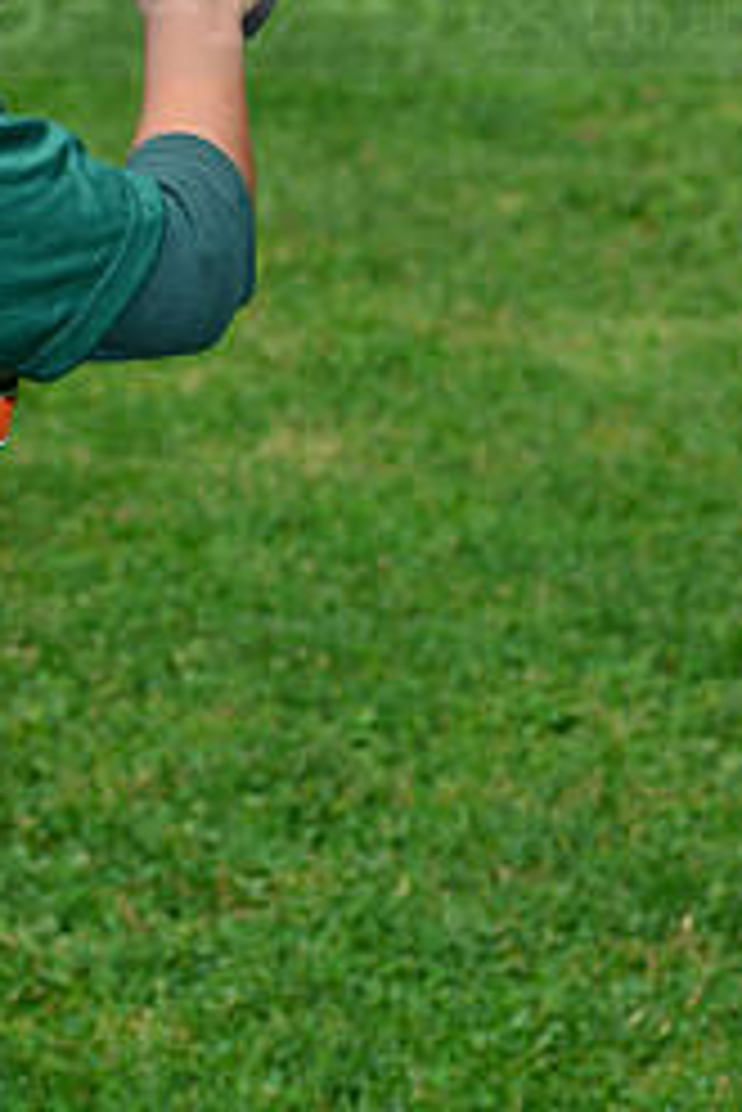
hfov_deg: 5.3
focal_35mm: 258
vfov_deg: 7.9
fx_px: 7965
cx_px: -119
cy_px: -68
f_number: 10
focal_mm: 110
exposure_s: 1/200
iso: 200
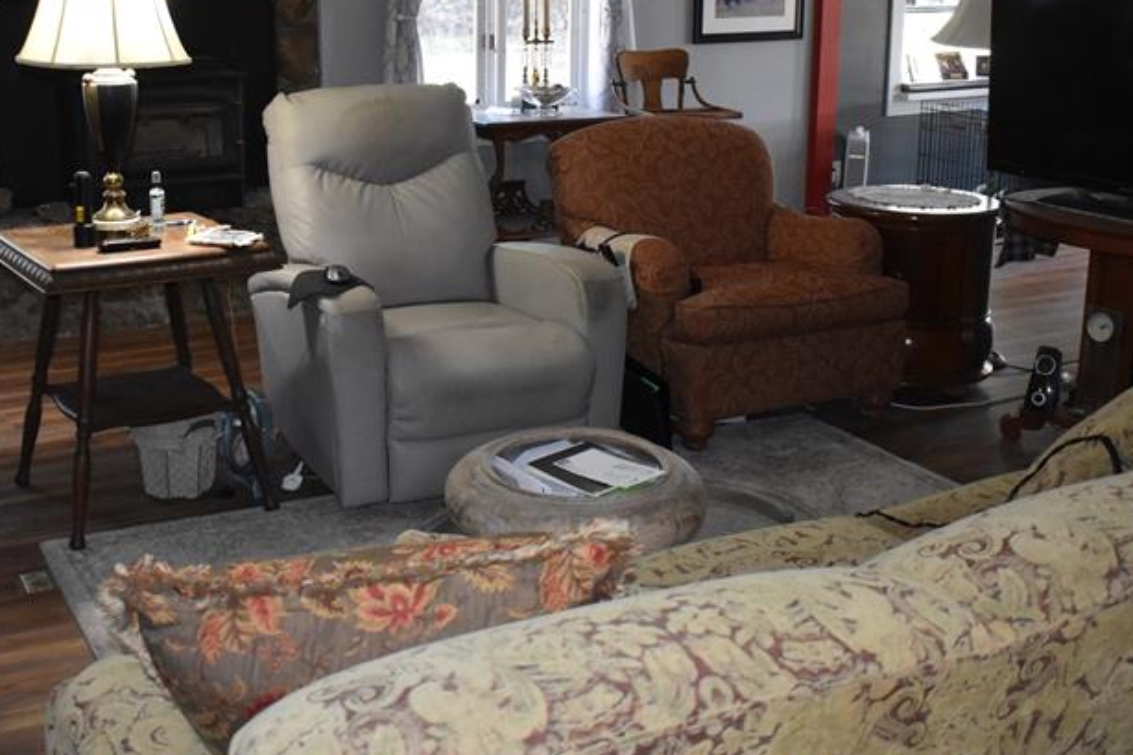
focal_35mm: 45
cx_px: 448
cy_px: 229
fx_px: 1416
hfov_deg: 43.4
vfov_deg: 29.6
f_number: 3.5
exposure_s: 1/200
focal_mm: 18
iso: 2500
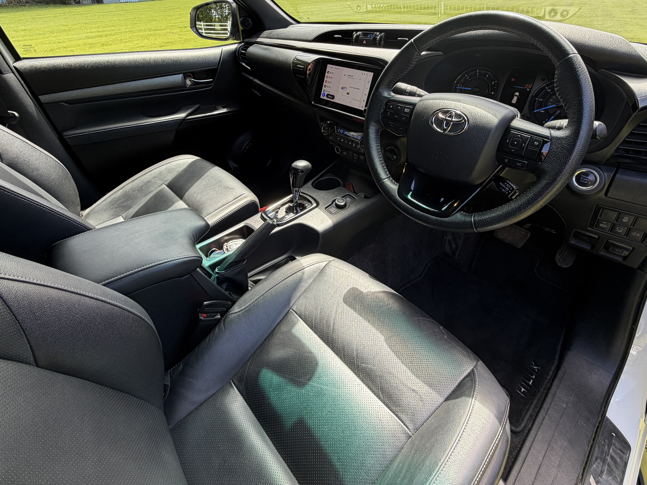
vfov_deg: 85.7
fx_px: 262
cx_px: 324
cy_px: 242
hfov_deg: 102.1
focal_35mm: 14
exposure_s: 1/121
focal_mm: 2.22
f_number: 2.2
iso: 50
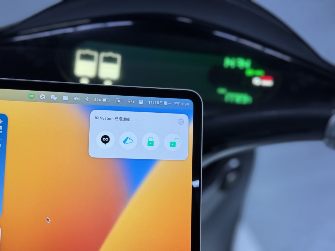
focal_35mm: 48
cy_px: 126
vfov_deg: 30.3
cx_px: 168
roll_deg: +2.5
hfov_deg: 39.7
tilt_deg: -38.0
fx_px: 465
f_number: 1.78
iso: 125
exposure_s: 1/60
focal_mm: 6.86
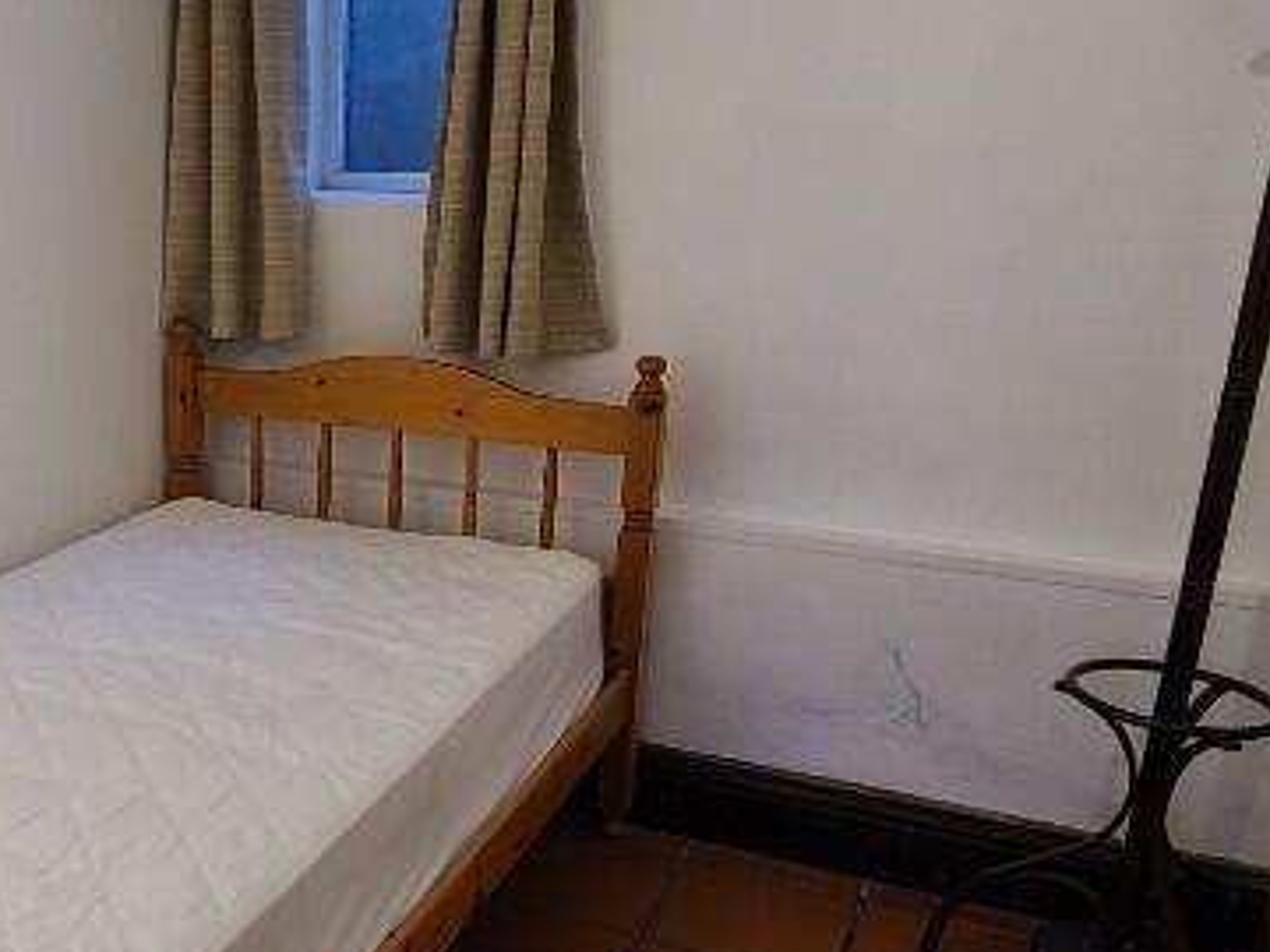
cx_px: 265
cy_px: 554
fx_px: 1357
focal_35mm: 37
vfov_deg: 38.6
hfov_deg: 47.6
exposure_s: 1/50
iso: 200
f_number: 2.2
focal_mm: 2.2
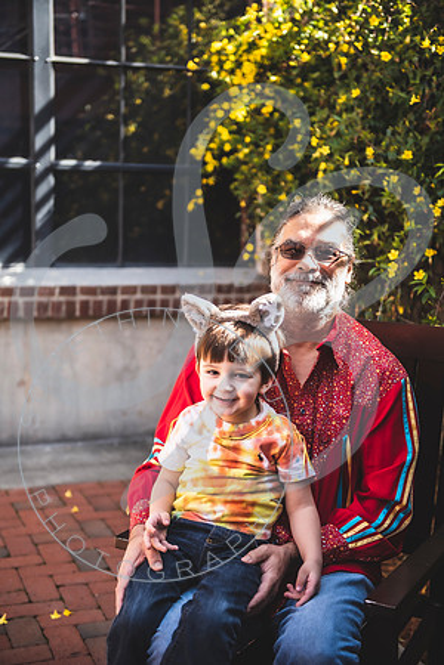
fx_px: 1036
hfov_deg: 24.2
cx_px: 222
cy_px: 332
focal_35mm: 56
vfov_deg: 35.6
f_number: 2.8
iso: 100
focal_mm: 56
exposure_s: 1/320
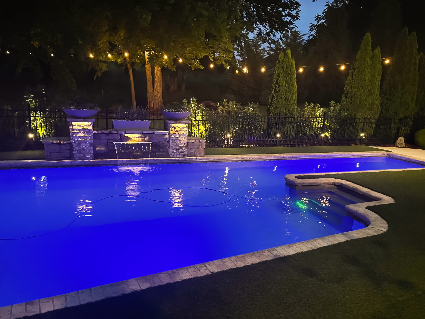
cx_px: 212
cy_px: 160
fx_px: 319
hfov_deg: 67.3
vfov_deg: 53.1
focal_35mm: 26
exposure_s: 1/30
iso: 800
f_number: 1.6
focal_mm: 5.1
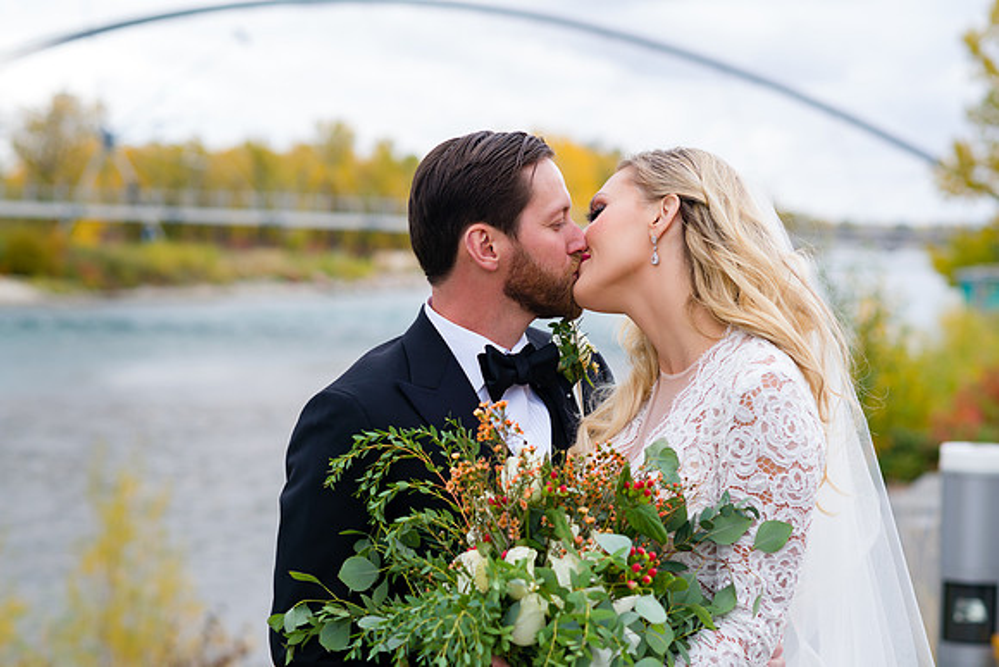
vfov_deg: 16.1
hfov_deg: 23.9
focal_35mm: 85
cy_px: 334
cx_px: 500
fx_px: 2359
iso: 100
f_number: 4
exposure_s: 1/125
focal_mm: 85
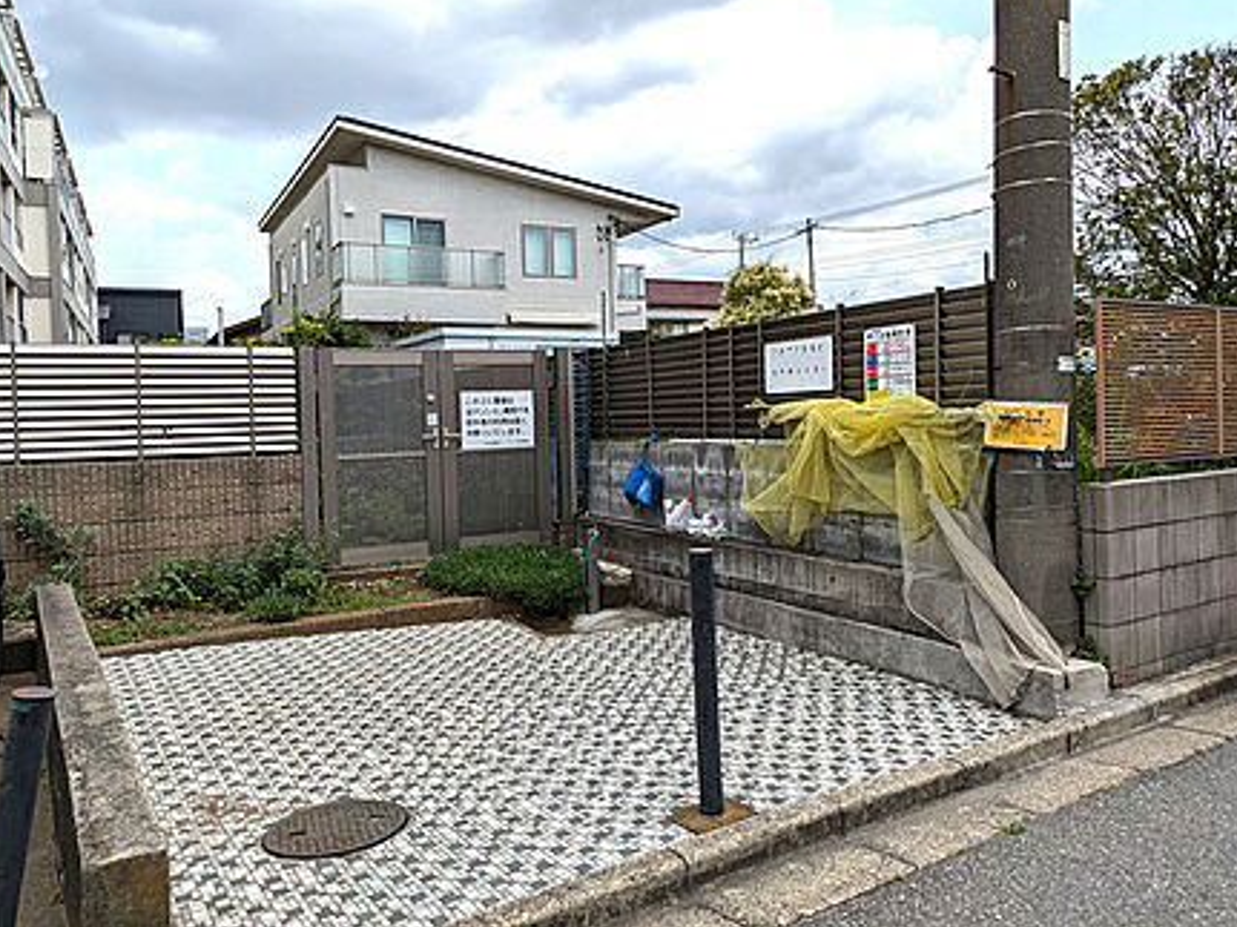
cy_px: 448
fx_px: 929
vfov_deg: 53.0
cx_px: 614
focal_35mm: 26
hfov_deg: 67.3
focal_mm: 5.43
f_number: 1.89
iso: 45
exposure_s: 1/3086
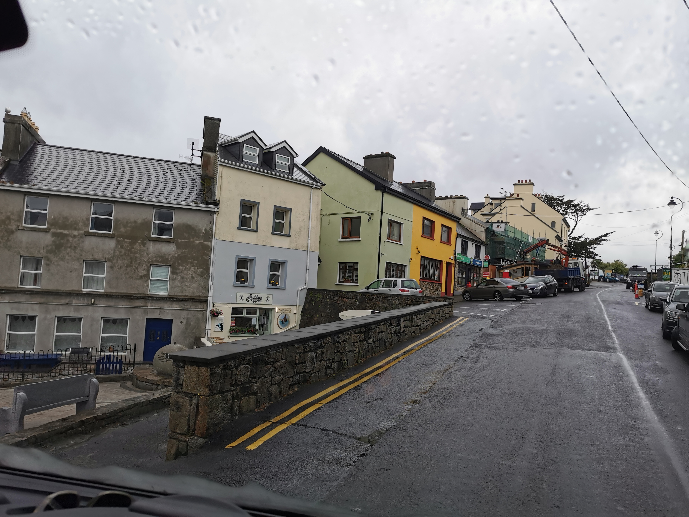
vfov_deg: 51.4
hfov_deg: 65.3
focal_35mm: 27
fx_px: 537
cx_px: 344
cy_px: 258
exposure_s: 1/2160
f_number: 1.6
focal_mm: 5.56
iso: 50
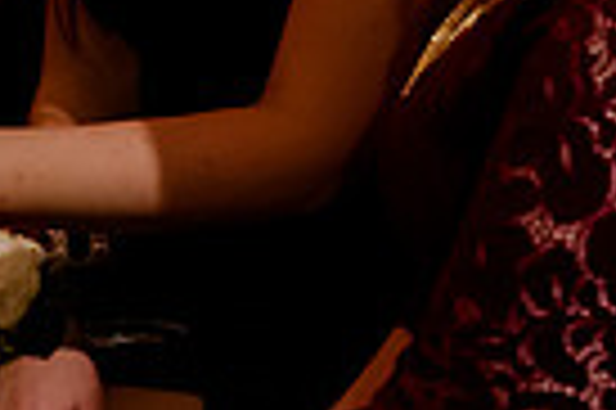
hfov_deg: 5.1
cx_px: 240
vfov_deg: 3.4
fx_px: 6870
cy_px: -423
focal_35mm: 402
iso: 5000
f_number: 2.8
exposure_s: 1/100
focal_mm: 70
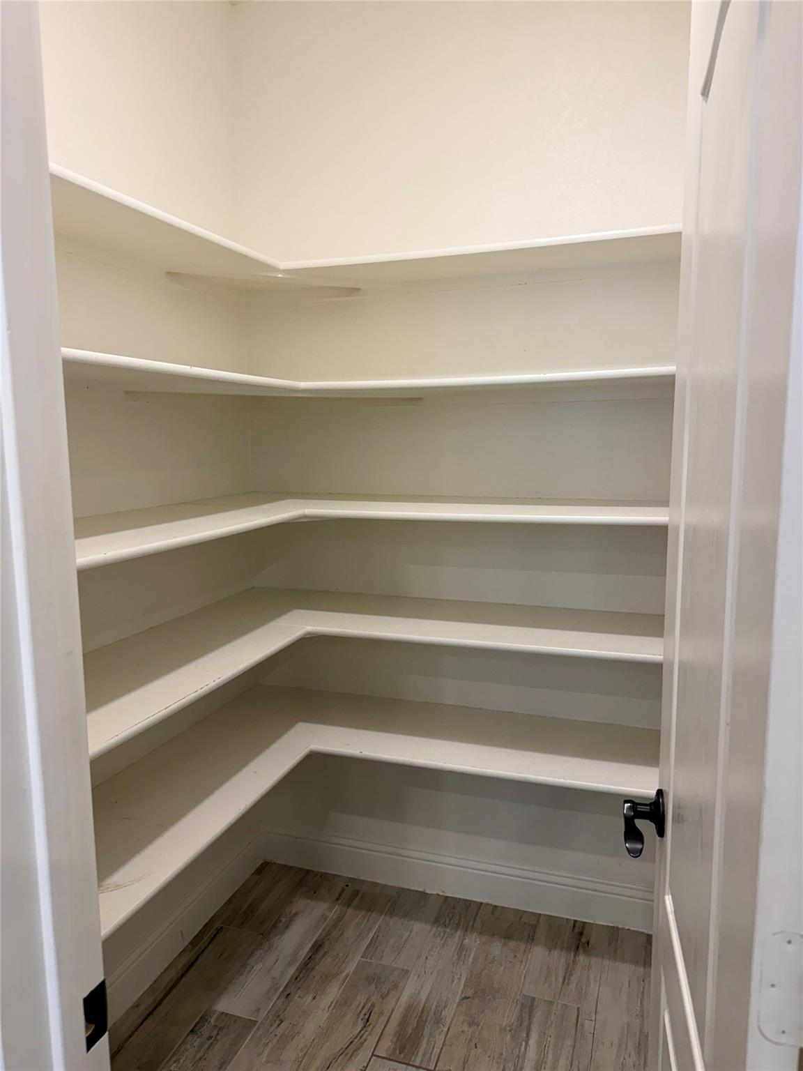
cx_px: 402
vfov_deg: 71.6
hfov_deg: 56.8
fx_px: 742
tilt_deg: -7.8
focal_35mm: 24
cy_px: 536
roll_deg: +0.4
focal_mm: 6.76
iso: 200
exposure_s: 1/120
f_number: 1.78
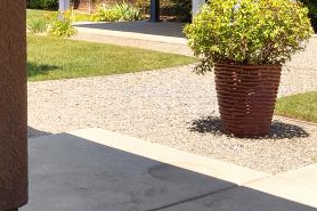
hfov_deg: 24.7
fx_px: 713
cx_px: 66
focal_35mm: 81
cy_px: -22
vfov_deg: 16.3
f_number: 8
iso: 320
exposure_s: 1/400
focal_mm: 10
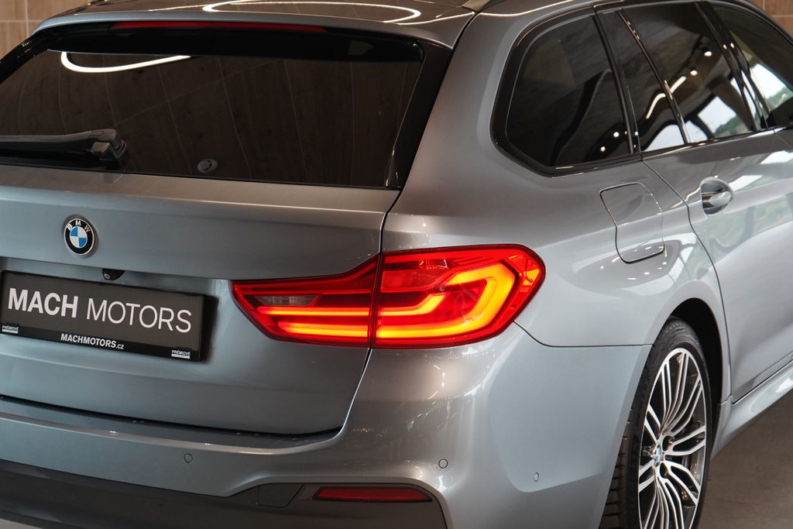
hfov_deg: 28.8
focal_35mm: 70
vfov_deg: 19.5
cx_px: 396
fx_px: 1542
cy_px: 264
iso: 3200
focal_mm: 70
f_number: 5.6
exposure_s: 1/160
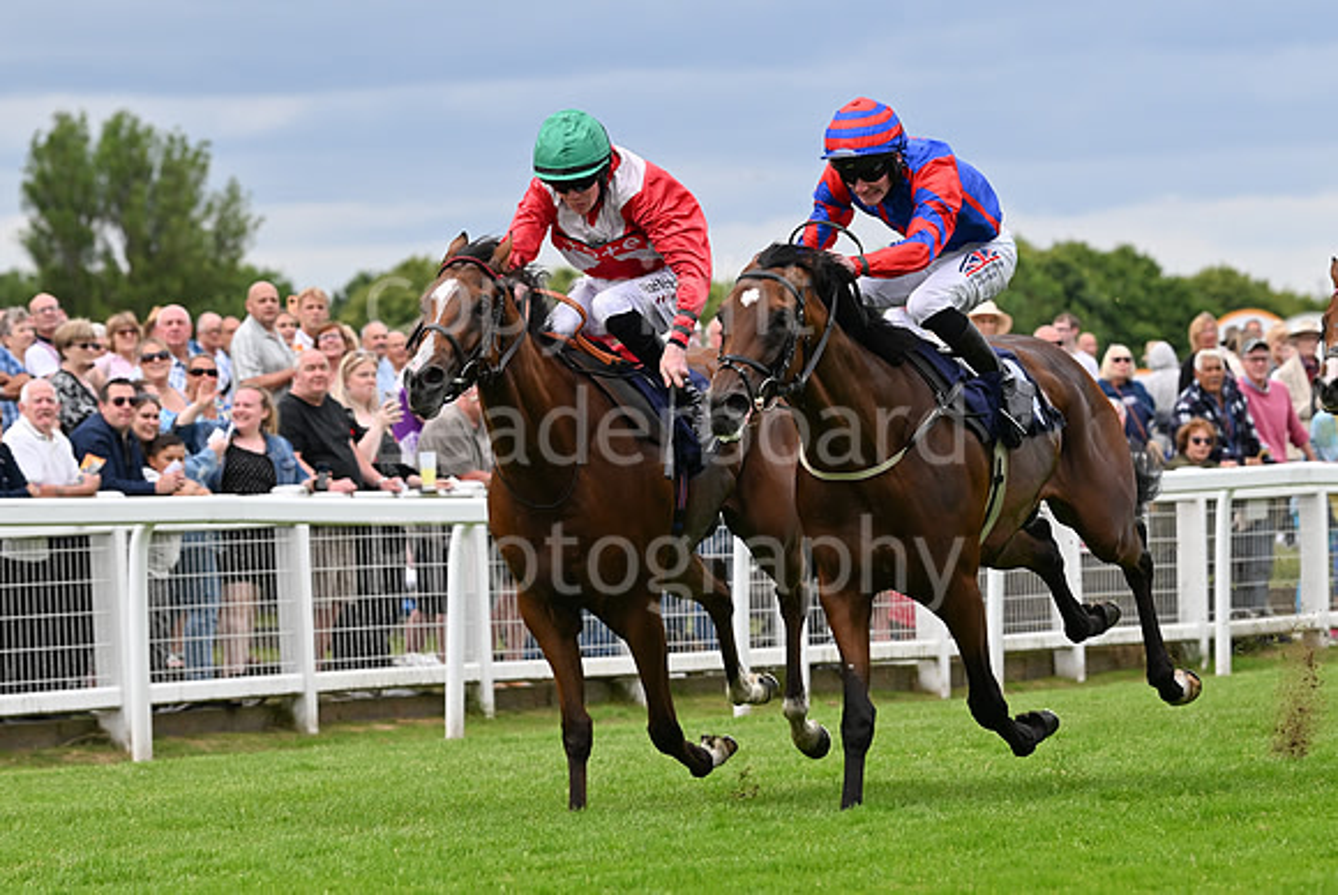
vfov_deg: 8.6
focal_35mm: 160
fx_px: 5953
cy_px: 448
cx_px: 669
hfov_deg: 12.8
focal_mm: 160
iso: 640
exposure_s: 1/1600
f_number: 5.6
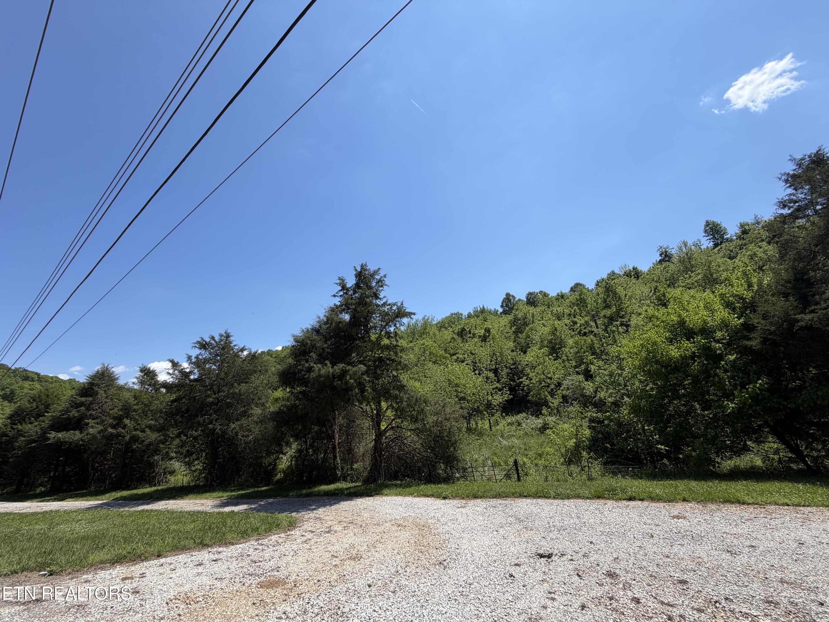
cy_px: 311
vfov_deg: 85.7
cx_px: 414
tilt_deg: +15.4
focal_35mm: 14
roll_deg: +6.4
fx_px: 335
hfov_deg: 102.1
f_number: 2.2
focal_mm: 2.22
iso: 20
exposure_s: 1/888
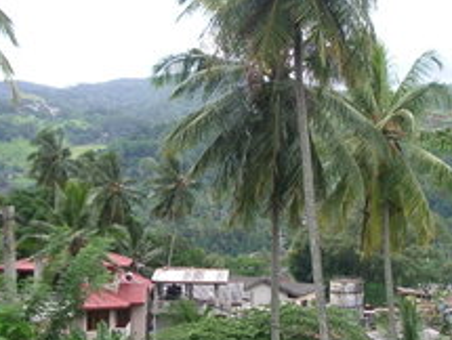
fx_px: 850
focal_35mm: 65
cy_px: 178
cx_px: 288
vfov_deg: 22.7
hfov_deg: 29.6
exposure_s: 1/400
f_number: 2.6
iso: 80
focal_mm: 5.8
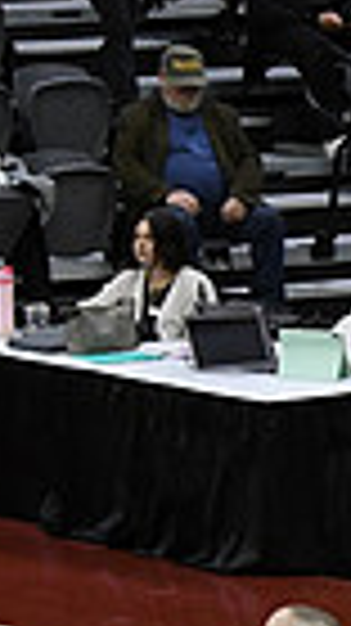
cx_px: 1197
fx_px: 7625
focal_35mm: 460
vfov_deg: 4.7
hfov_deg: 2.6
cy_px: 736
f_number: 4
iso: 5000
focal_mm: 70
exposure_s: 1/500
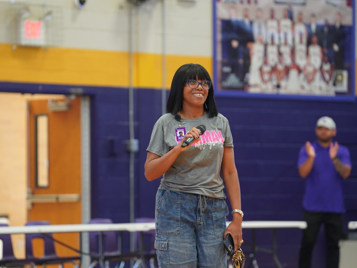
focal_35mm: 215
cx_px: 170
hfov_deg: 9.2
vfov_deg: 6.9
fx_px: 2217
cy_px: 134
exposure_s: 1/200
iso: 4000
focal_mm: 198
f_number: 4
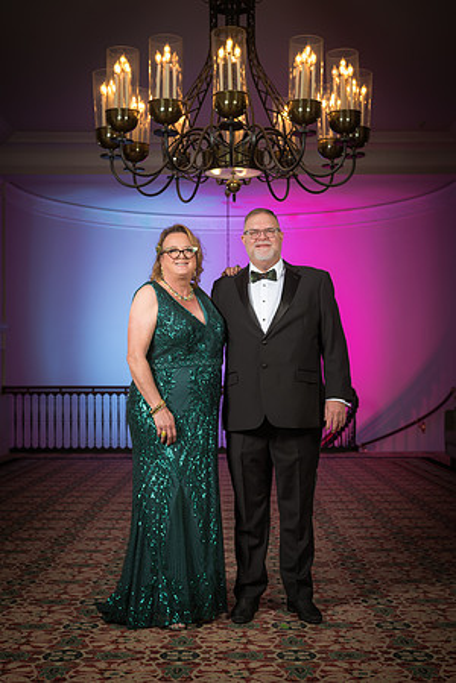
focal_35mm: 50
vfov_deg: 39.6
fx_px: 950
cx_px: 228
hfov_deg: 27.0
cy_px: 342
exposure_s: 1/100
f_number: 5.6
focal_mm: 50
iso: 200
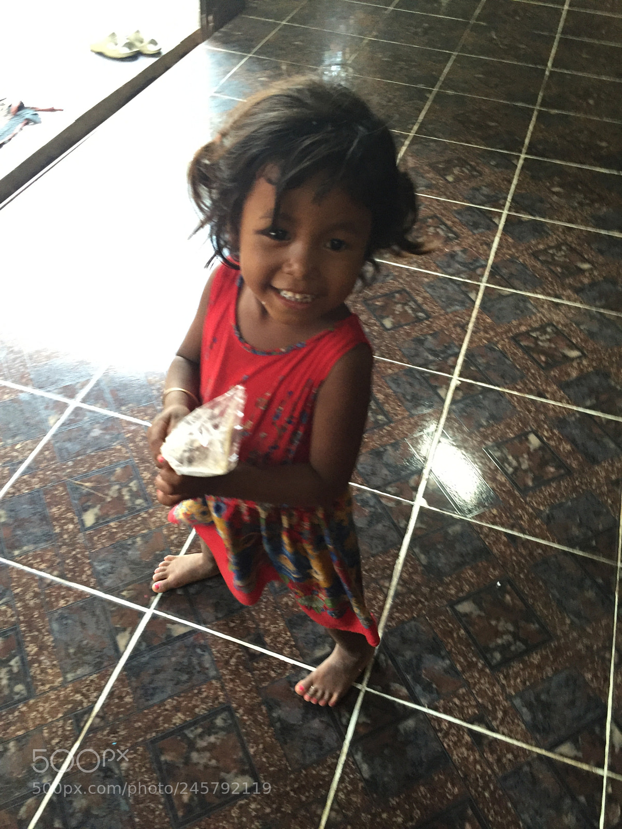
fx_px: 695
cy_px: 414
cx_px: 311
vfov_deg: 61.7
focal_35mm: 29
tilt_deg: -49.0
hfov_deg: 48.2
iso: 200
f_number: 2.2
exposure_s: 1/33
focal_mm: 4.15
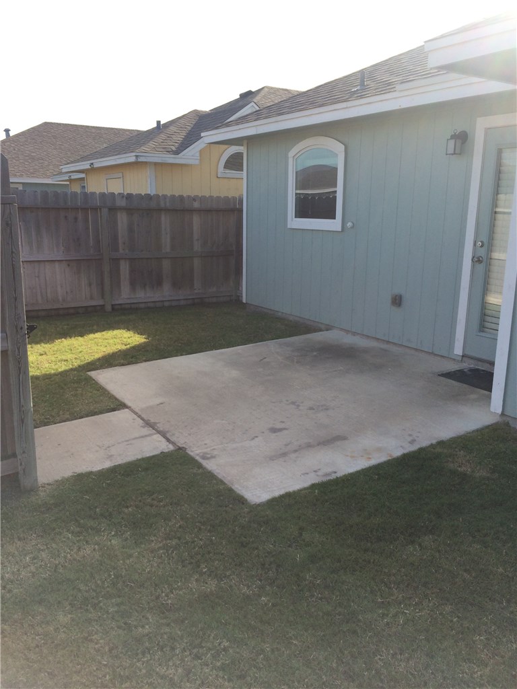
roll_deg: +0.3
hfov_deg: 48.2
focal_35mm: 29
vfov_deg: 61.7
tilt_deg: -14.2
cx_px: 258
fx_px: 577
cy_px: 344
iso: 32
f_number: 2.2
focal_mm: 4.15
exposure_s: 1/1001
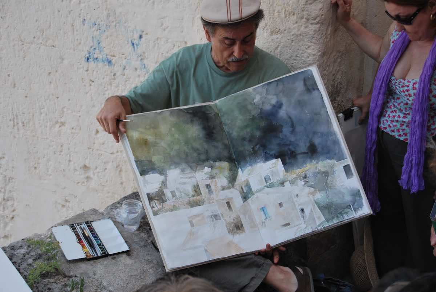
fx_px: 946
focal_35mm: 78
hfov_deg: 26.0
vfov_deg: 17.5
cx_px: 218
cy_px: 146
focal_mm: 52
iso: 200
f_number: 5.6
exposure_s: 1/320
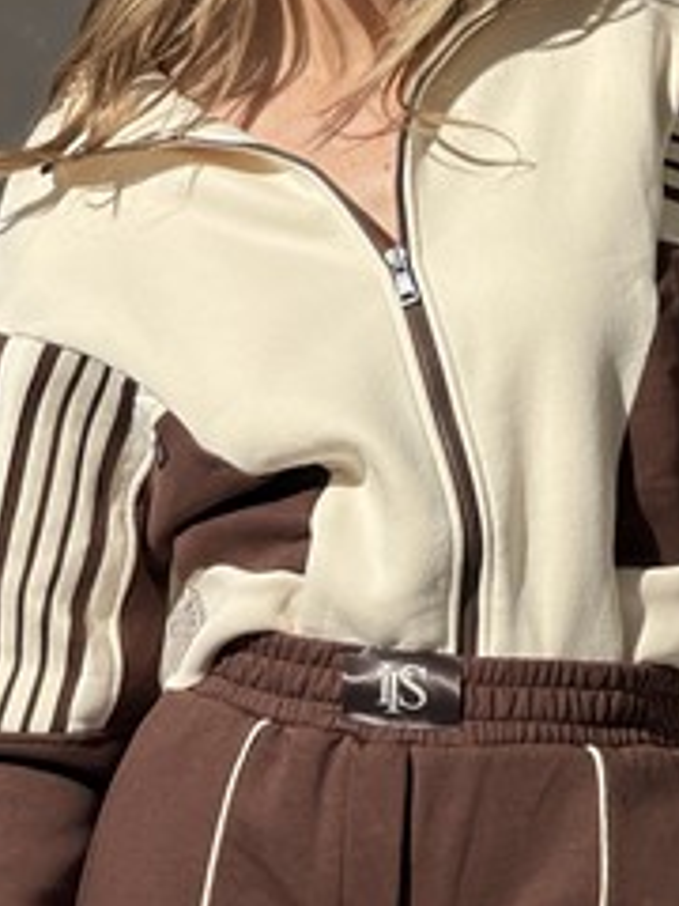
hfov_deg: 5.6
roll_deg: +1.0
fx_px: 6983
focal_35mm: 267
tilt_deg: +2.2
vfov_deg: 7.4
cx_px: 389
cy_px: 319
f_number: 2.8
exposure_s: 1/4975
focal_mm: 15.66
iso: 40
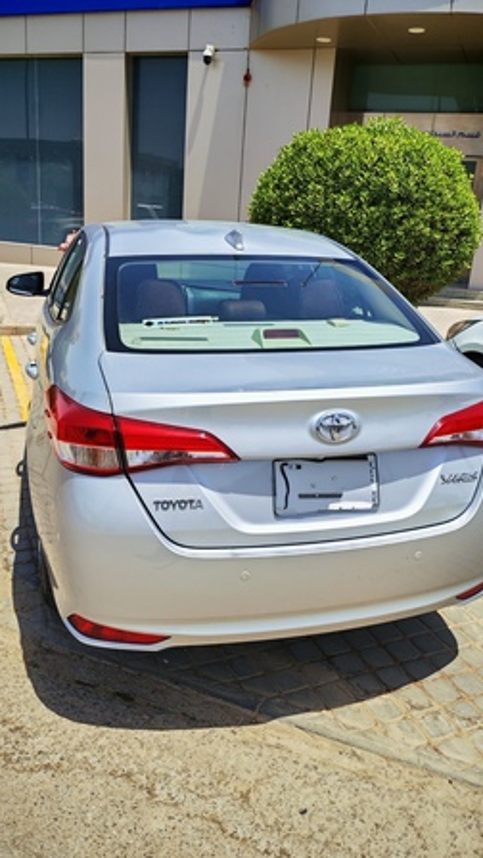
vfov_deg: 64.3
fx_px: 683
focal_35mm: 30
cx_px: 260
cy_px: 436
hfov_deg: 38.9
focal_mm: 6.12
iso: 50
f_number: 1.9
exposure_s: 1/1100
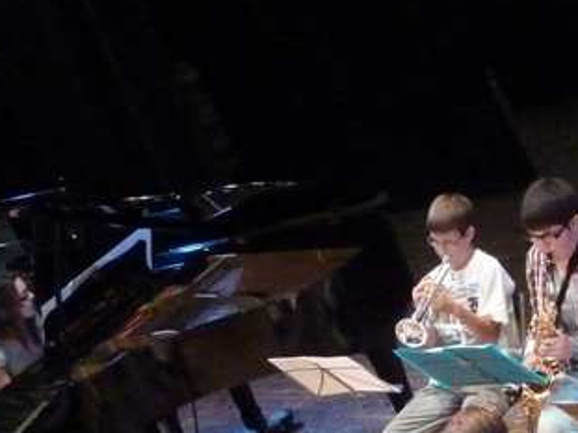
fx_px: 2036
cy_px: 537
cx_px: 422
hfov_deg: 16.1
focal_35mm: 122
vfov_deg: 11.9
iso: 800
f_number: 3.6
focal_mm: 6.1
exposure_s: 1/30
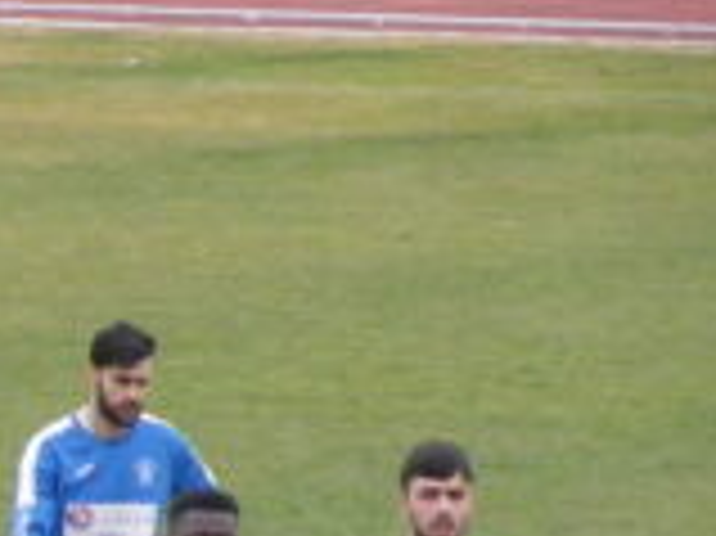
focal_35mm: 829
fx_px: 17134
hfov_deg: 2.4
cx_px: -482
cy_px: 698
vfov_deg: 1.8
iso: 250
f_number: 5.3
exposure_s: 1/125
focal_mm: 38.9
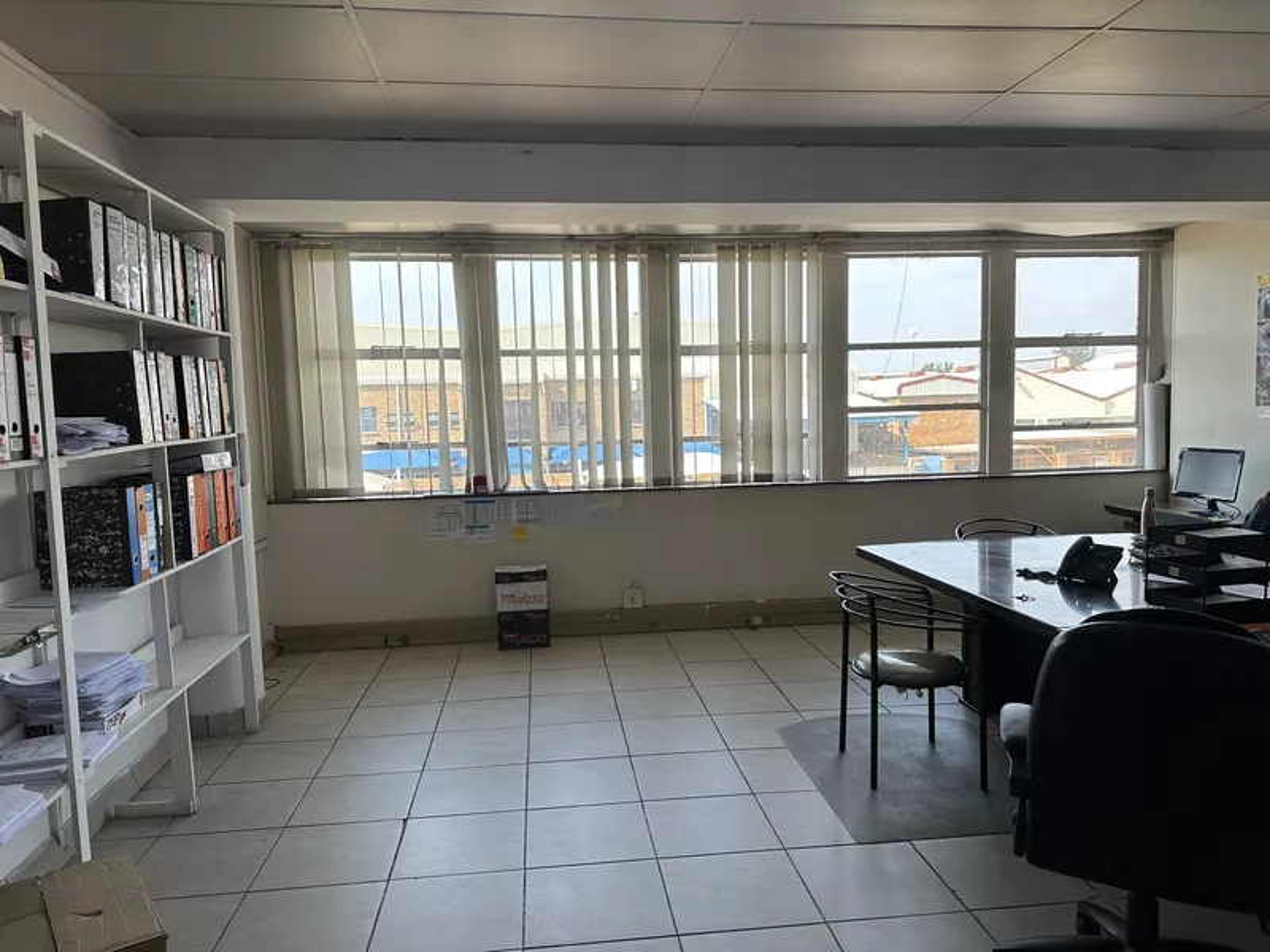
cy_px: 476
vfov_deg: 56.8
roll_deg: +1.4
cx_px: 635
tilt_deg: -5.1
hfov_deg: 71.6
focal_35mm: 24
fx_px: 881
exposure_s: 1/448
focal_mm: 6.86
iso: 80
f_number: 1.78
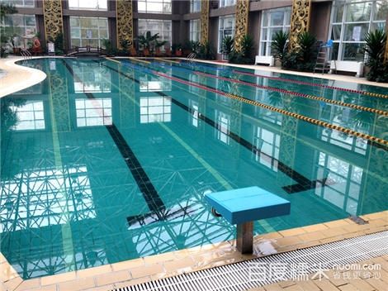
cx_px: 194
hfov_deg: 52.6
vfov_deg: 40.7
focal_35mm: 35
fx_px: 392
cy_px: 146
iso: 50
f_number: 2.4
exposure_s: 1/120
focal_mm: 4.28
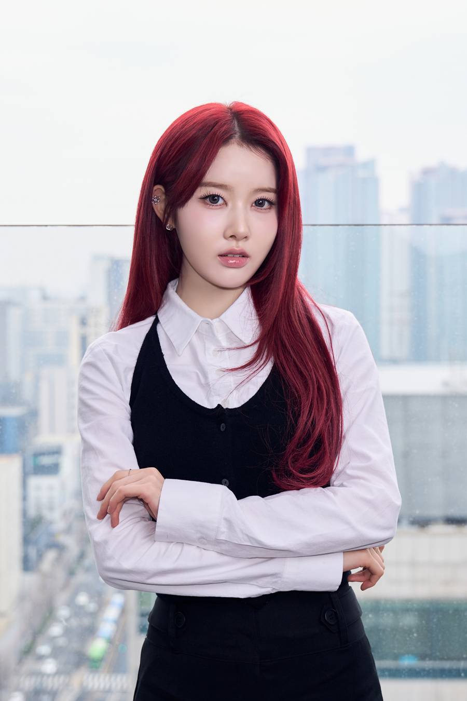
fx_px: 1284
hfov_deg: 20.6
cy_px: 350
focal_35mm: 66
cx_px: 234
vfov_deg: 30.5
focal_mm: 44
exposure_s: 1/160
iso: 125
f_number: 4
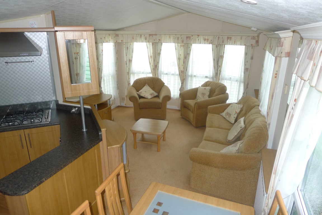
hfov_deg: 73.7
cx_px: 161
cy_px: 108
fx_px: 215
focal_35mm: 24
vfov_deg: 53.2
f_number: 2
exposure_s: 1/60
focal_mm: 5.1
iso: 200
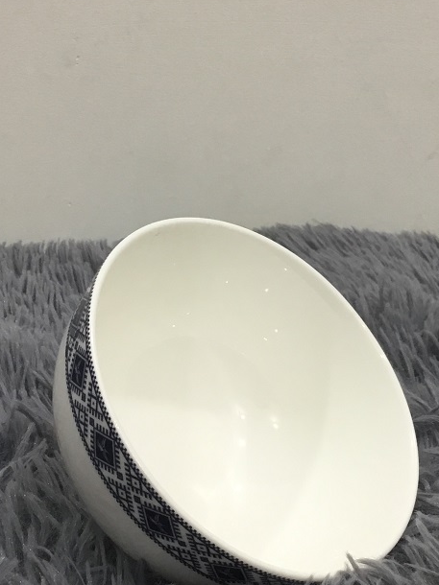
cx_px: 240
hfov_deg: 24.0
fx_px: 1032
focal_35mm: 61
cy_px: 335
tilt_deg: -18.2
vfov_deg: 31.6
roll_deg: +1.2
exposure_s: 1/33
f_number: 2.4
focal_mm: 3.3
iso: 64
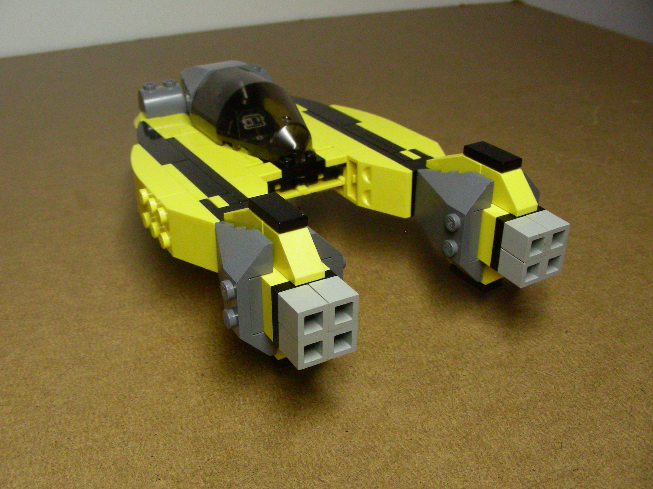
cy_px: 244
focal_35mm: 38
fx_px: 717
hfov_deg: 49.0
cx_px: 326
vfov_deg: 37.7
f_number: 3.5
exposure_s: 1/52.2
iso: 400
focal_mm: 6.3
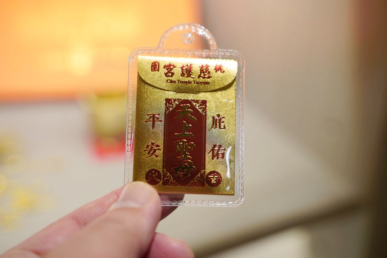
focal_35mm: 53
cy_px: 129
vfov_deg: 25.5
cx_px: 194
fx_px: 570
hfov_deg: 37.5
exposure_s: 1/60
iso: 800
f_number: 4
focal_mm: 53
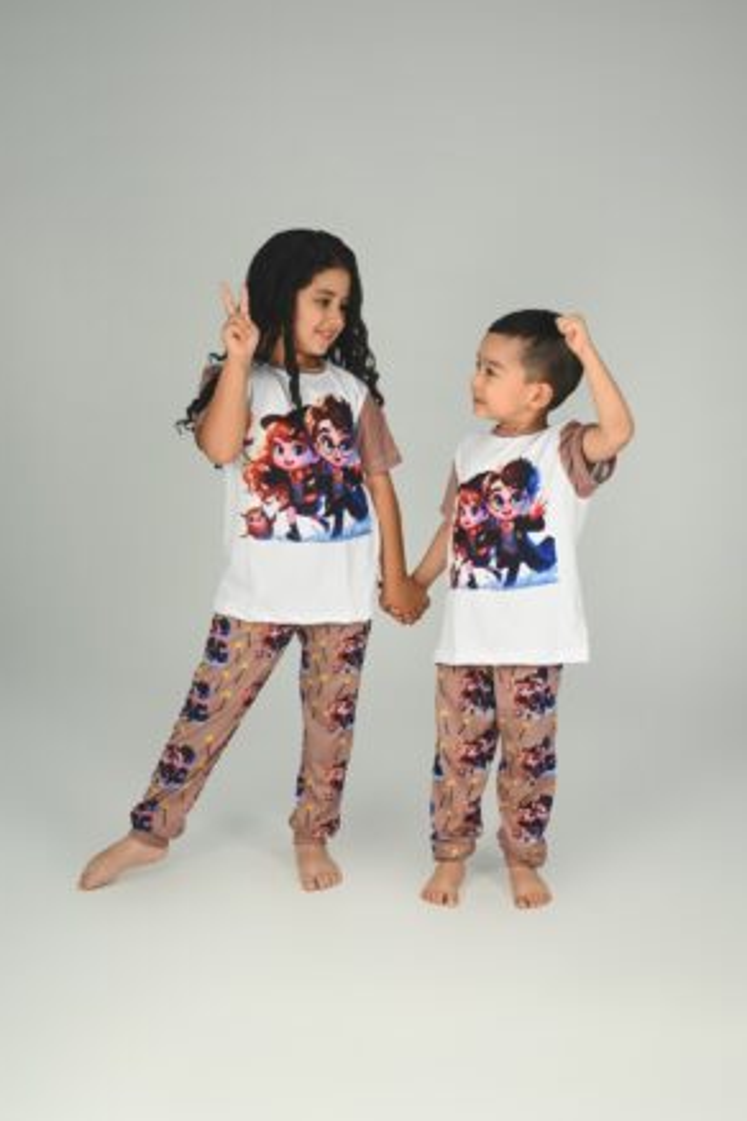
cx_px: 368
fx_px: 1120
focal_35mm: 36
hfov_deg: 36.9
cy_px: 569
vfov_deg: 53.1
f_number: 2.8
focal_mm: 35
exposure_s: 1/200
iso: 250
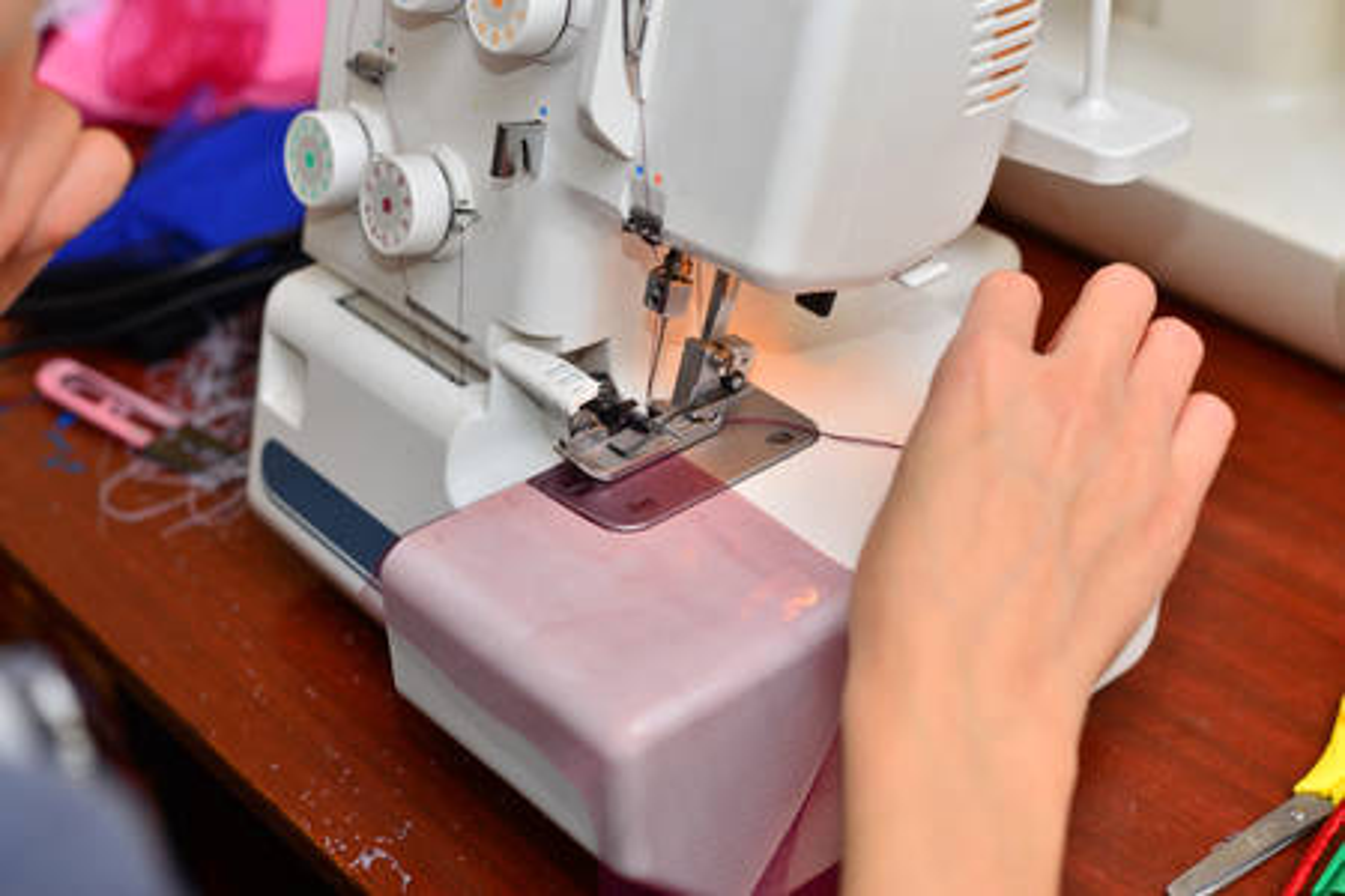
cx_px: 672
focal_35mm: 50
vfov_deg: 27.0
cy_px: 448
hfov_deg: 39.6
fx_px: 1868
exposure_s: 1/160
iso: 100
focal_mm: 50
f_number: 2.8
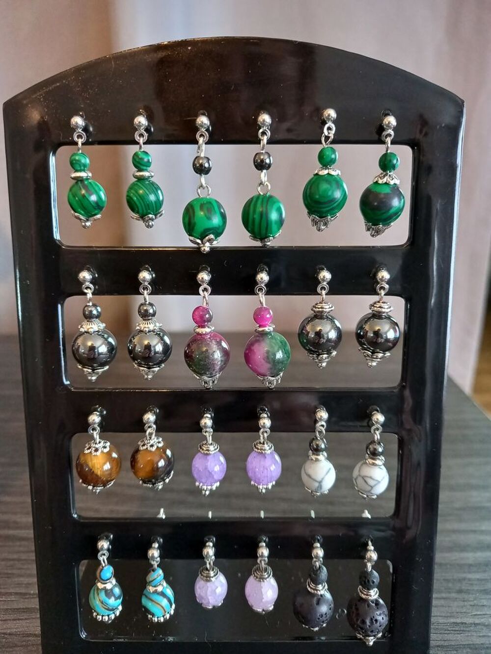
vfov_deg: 69.4
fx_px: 473
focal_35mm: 25
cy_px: 327
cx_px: 246
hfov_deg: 54.9
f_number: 2
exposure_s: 1/20
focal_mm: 4.6
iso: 500
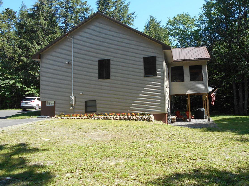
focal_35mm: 32
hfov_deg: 56.4
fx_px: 230
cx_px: 149
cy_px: 73
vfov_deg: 43.9
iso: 80
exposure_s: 1/400
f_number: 3.2
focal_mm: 4.6
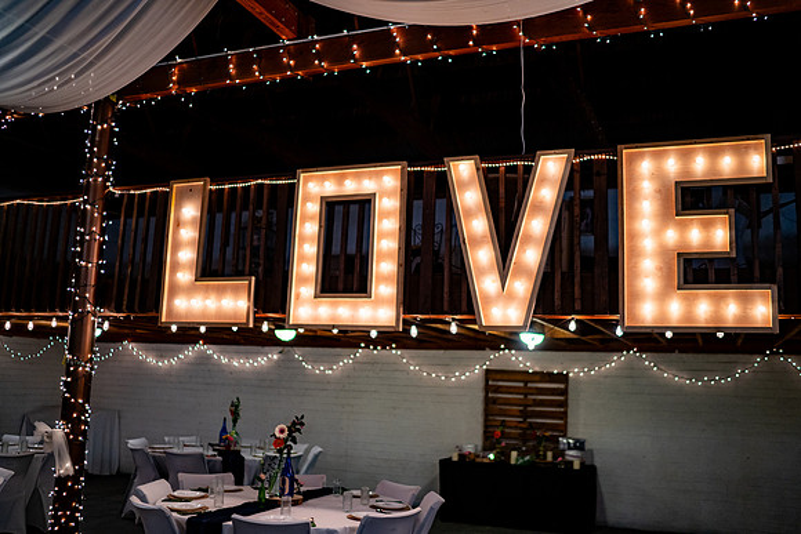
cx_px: 400
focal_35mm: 35
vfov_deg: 37.9
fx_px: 779
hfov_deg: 54.4
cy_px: 267
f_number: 1.4
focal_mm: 35
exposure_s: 1/250
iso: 640
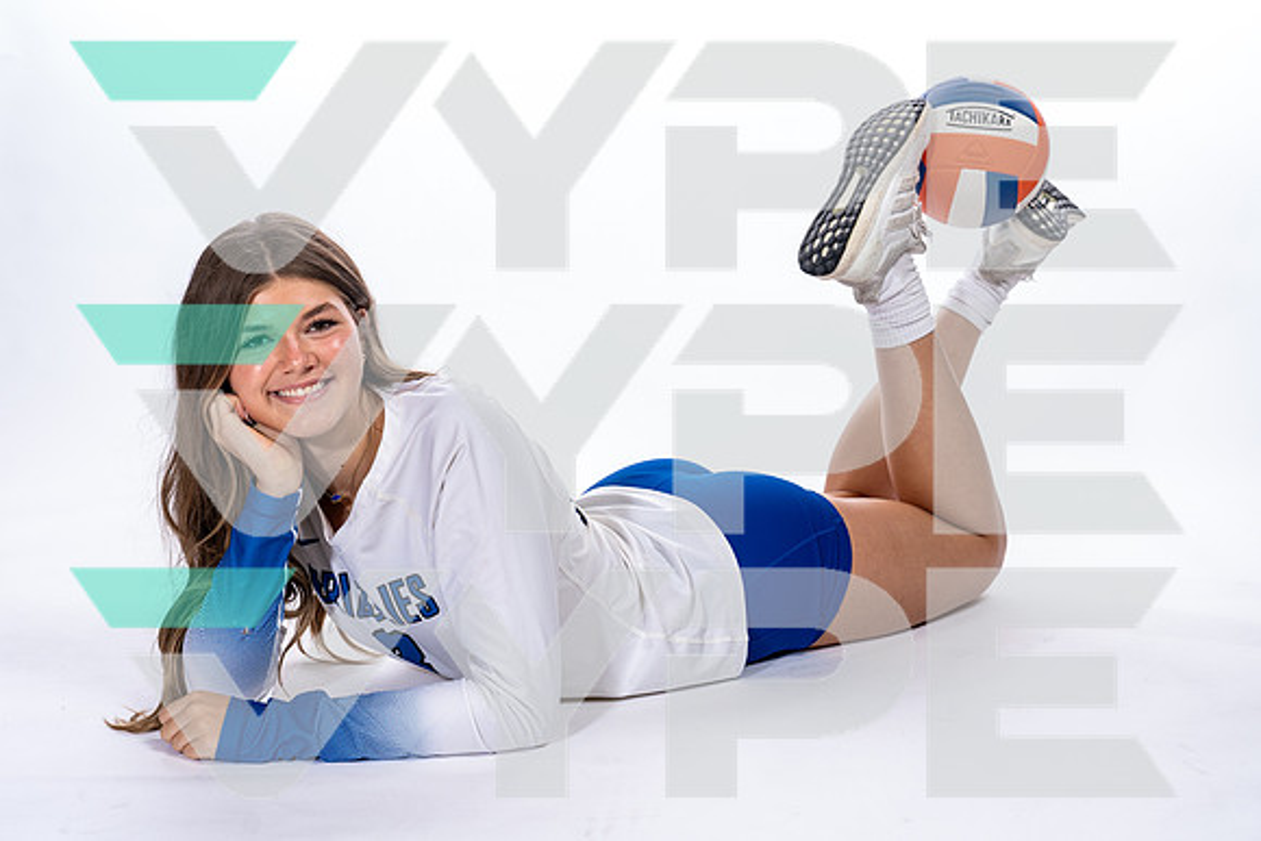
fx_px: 2087
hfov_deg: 33.6
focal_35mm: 60
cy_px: 427
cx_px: 578
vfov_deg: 22.8
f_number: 5.6
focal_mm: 55
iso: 400
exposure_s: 1/250
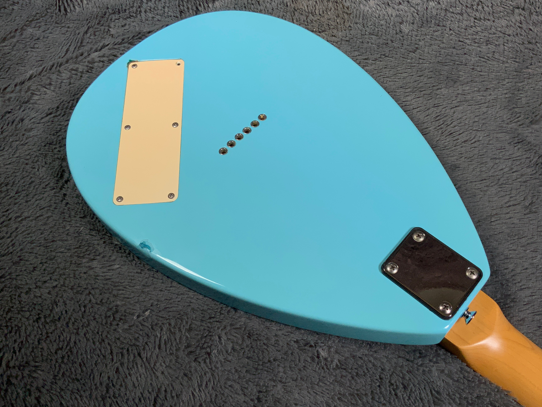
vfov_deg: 41.8
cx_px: 305
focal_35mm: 34
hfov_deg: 53.8
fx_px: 532
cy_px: 208
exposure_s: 1/312
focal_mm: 3
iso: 20
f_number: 1.8
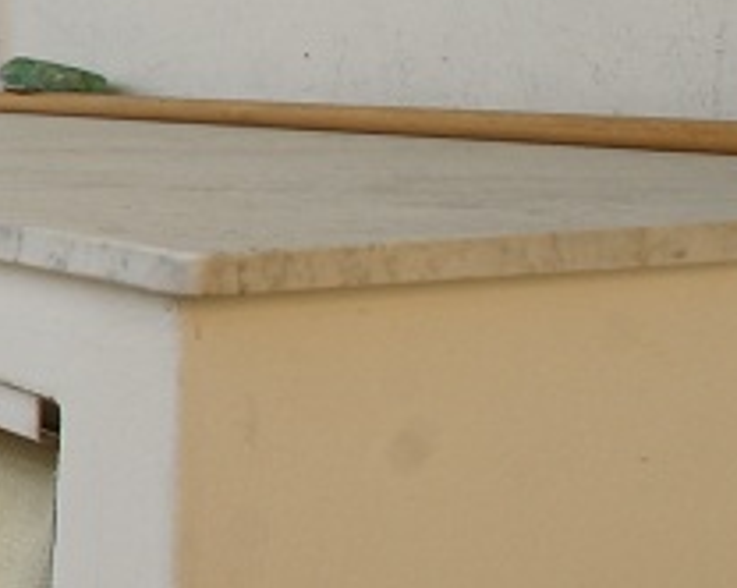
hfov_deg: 14.9
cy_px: 184
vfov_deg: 19.2
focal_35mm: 79
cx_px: -1017
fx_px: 1730
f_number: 10
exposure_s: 1/100
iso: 200
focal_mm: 11
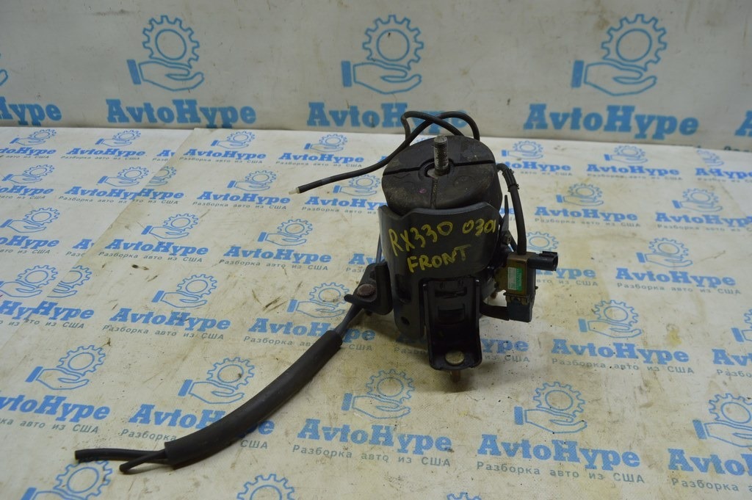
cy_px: 250
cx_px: 376
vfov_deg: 43.5
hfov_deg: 62.0
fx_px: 626
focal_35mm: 30
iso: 400
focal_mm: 20
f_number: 5.6
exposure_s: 1/40
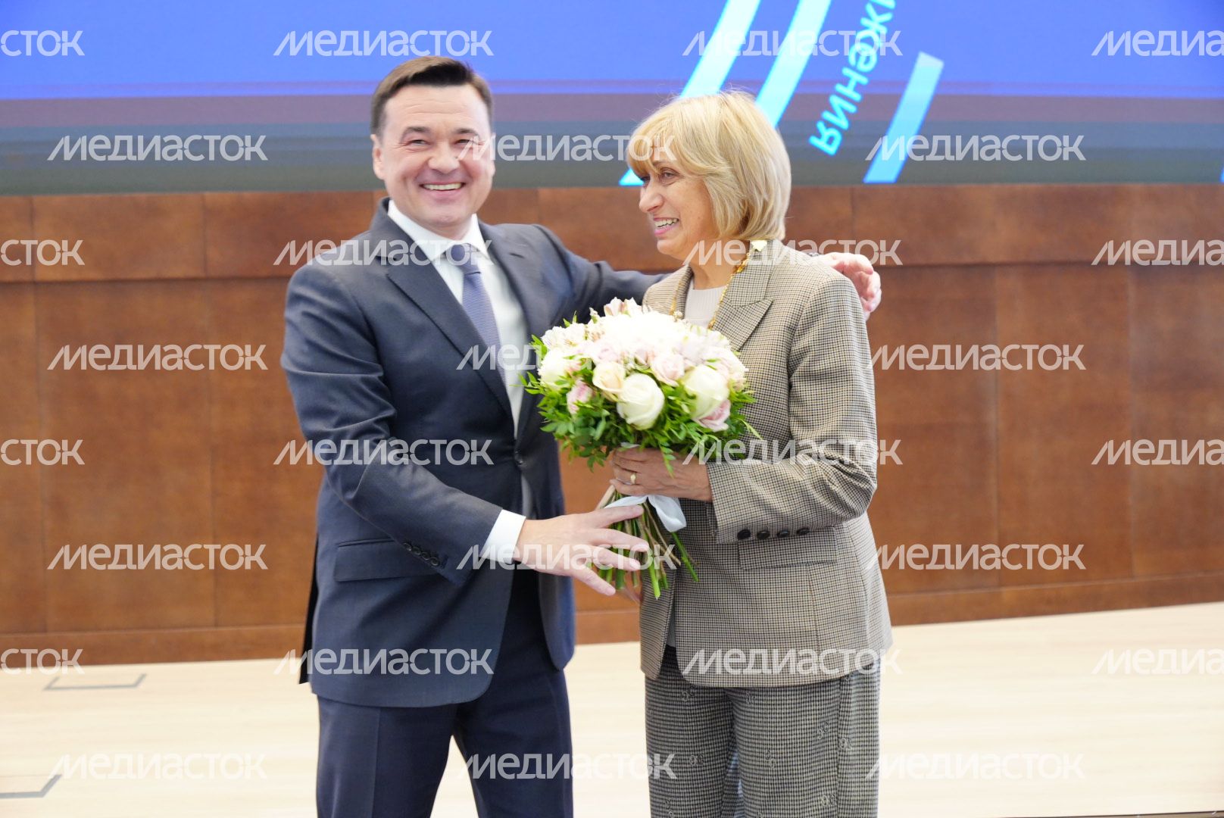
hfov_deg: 28.8
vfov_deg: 19.5
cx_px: 612
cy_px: 409
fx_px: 2382
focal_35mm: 70
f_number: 4.5
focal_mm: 70
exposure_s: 1/80
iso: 3200
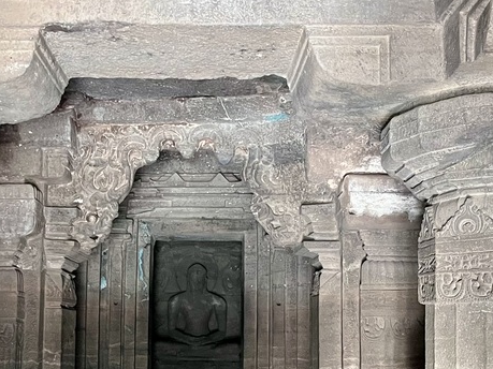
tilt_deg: +4.3
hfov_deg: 32.9
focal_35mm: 58
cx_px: 160
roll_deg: -0.1
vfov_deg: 25.0
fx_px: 826
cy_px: 272
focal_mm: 5.1
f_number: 1.6
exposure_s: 1/38
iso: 640
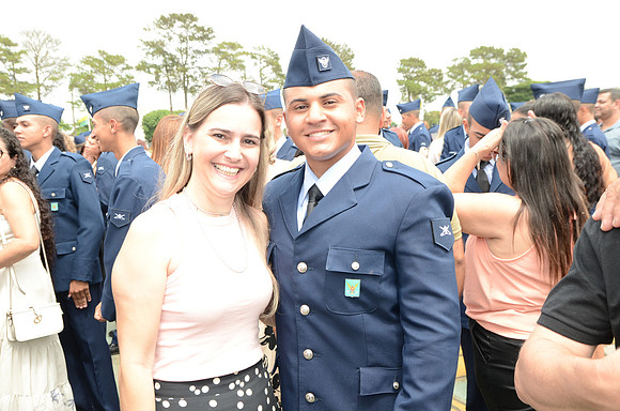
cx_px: 310
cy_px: 206
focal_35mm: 36
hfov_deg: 53.2
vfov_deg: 36.7
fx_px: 619
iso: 320
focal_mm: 24
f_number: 6.3
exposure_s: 1/250
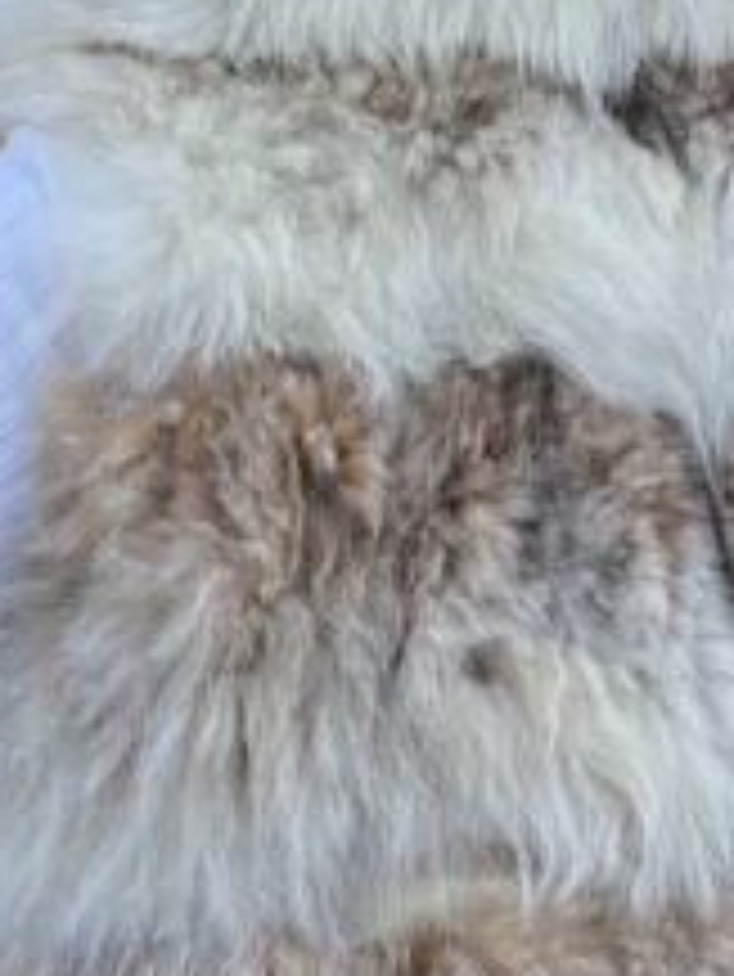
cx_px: 624
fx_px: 4237
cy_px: 1687
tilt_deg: -12.2
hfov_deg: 9.9
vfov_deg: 12.2
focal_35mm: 150
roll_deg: -1.4
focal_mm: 5.1
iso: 32
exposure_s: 1/501
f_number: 1.6
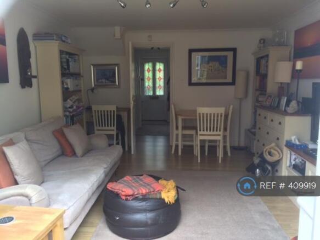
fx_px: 268
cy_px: 120
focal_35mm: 29
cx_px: 160
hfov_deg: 61.7
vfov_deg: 48.2
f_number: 2.2
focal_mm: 4.15
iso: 40
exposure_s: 1/40
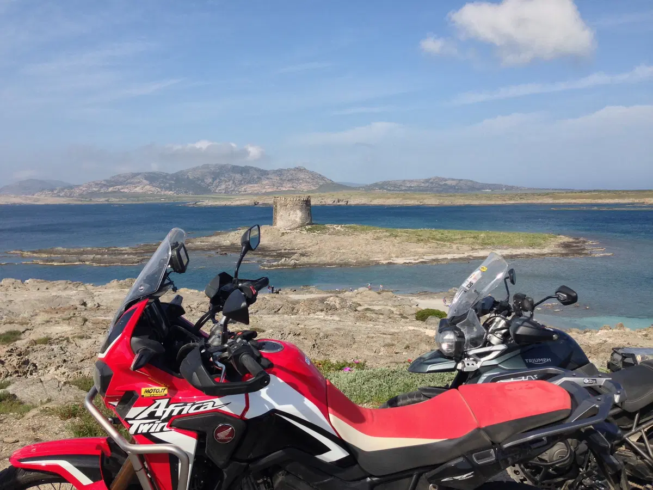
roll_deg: +0.9
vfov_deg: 42.9
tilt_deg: -5.0
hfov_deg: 55.4
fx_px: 623
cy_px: 245
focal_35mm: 33
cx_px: 326
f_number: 2.4
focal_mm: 4.12
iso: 50
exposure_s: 1/1506
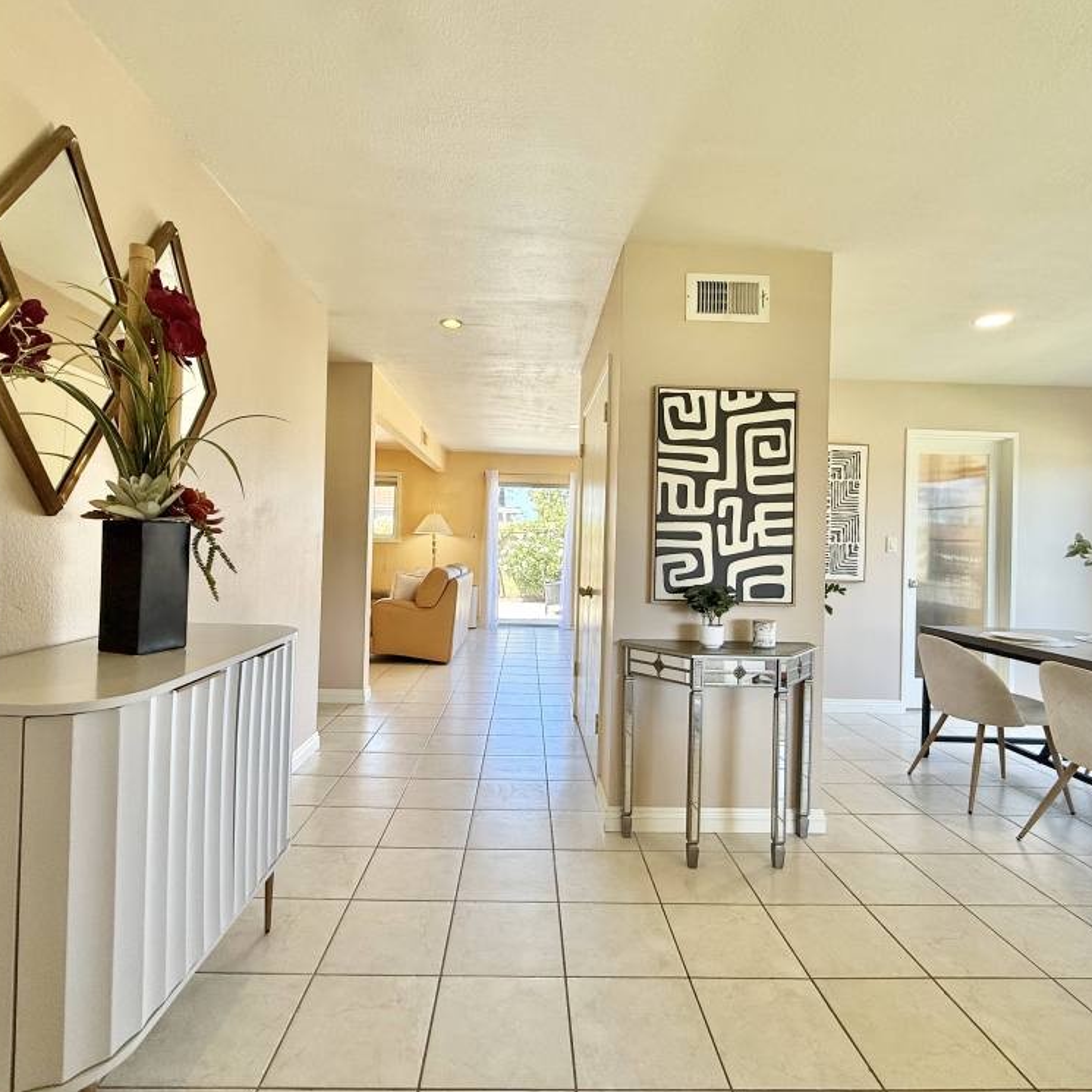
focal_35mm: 17
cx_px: 547
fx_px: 607
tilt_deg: +1.0
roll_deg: -1.5
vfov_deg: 84.0
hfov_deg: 84.0
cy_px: 538
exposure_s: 1/120
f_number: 2.2
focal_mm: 2.22
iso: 64
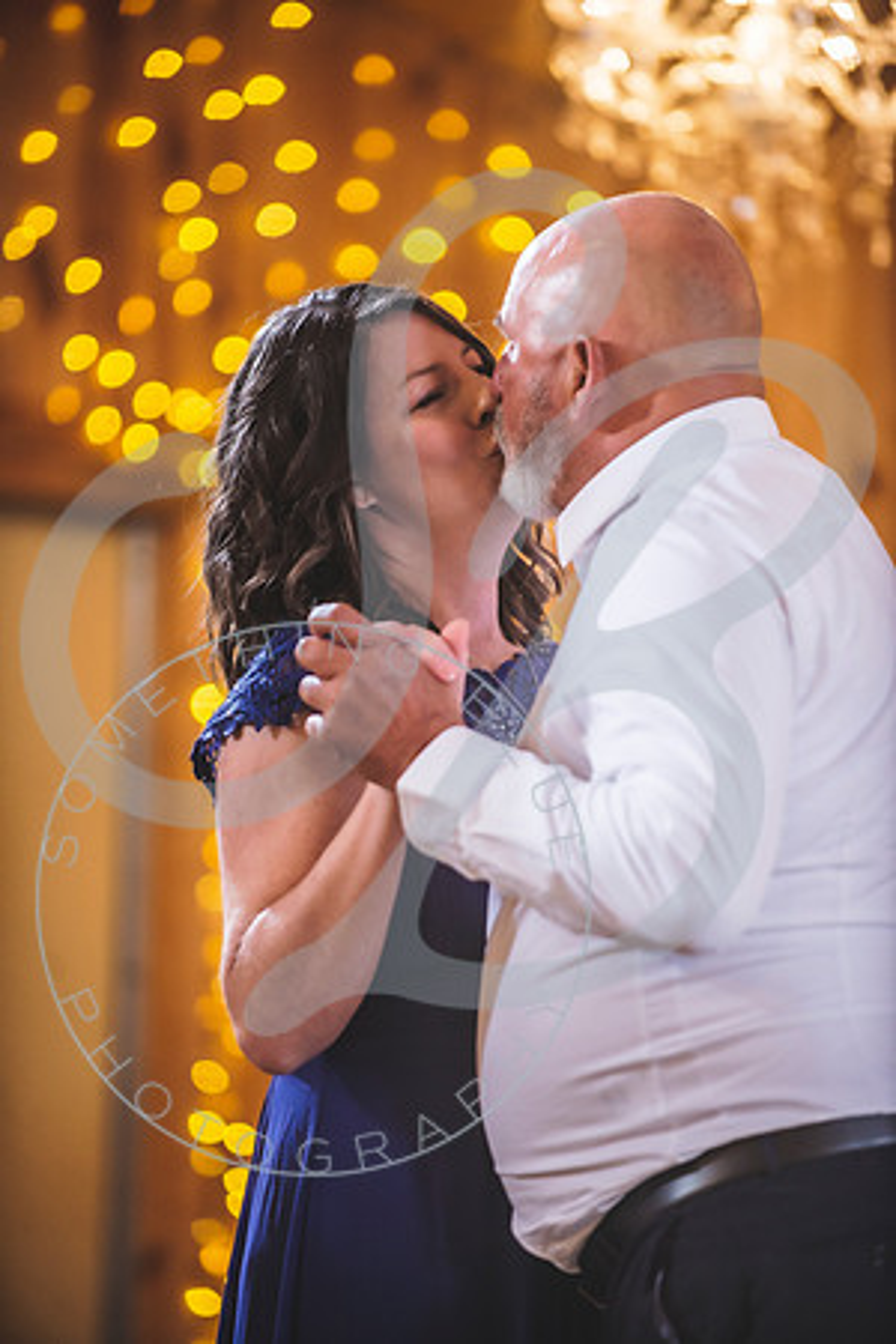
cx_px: 448
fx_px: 7466
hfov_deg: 6.9
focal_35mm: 200
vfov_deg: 10.3
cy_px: 672
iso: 640
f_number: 2.8
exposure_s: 1/200
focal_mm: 200
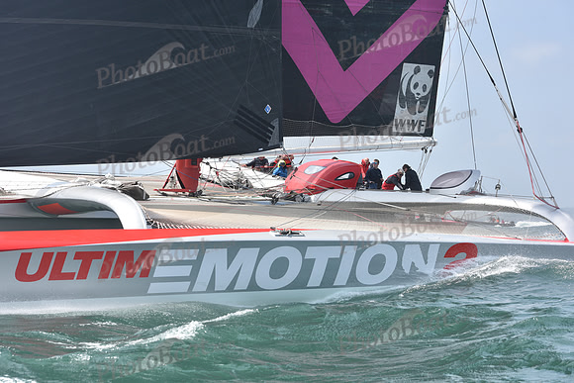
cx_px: 287
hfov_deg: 23.9
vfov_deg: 16.1
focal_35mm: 85
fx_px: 1356
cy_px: 192
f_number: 8
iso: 320
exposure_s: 1/1000
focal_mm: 85
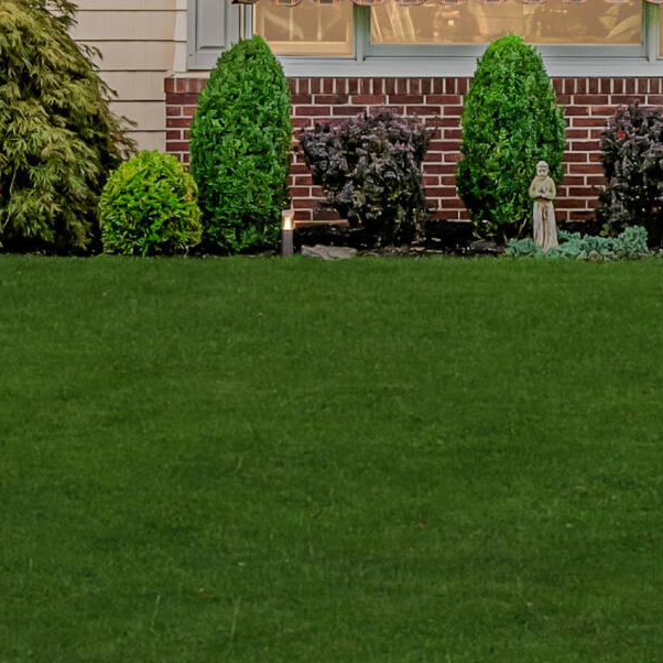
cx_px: 546
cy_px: -42
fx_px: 2297
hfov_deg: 16.3
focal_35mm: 106
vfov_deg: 16.0
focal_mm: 25
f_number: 8
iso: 400
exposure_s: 1/60
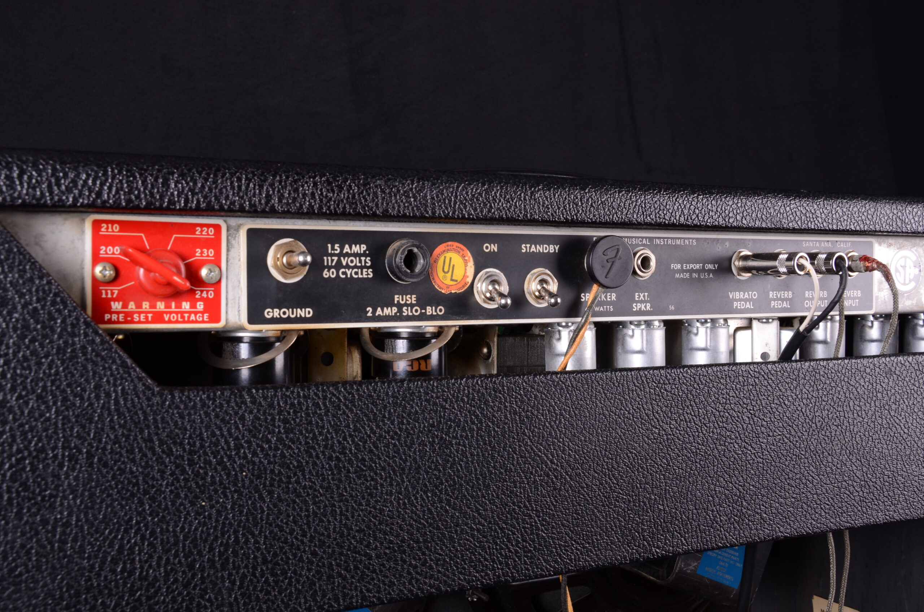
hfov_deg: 46.5
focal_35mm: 42
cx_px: 462
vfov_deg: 31.8
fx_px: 1076
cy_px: 306
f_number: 13
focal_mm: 28
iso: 200
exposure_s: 1/200
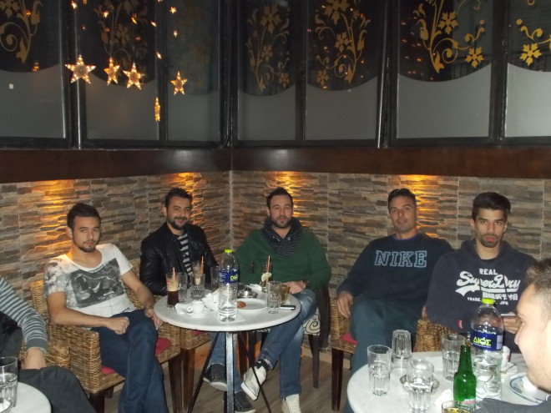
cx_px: 276
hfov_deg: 54.0
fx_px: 541
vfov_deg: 41.8
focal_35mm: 34
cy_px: 206
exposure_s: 1/25
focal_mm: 6
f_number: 3.6
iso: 640
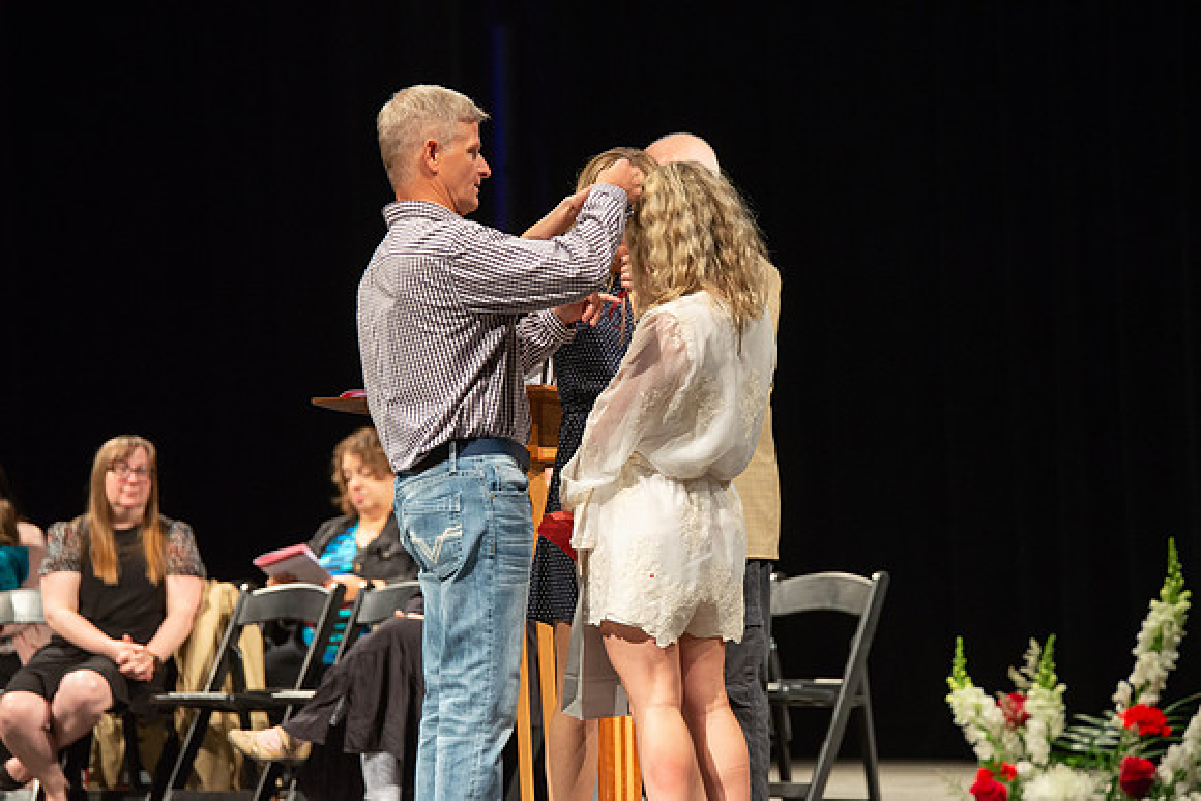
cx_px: 600
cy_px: 400
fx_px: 5839
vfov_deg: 7.9
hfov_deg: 11.7
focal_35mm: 175
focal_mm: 175
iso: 1600
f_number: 4
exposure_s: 1/100
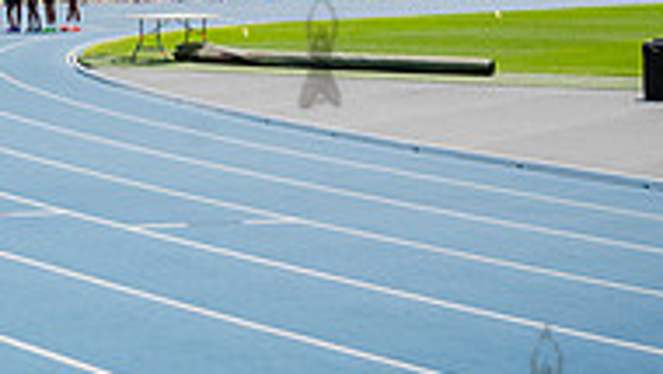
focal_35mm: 112
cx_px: -133
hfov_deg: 18.1
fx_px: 1970
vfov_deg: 10.6
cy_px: -122
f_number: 5
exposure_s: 1/640
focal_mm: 35
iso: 100
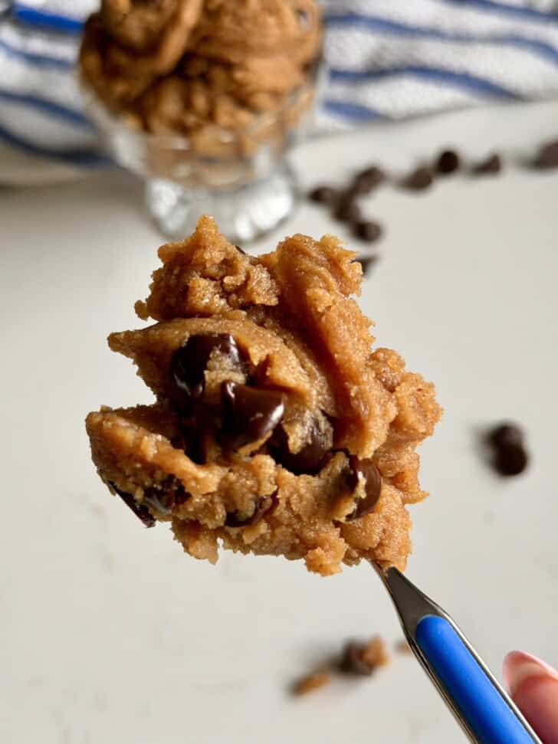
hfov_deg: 30.3
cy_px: 372
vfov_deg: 39.7
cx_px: 279
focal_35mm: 48
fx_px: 1032
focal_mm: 6.8
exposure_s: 1/60
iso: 250
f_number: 1.8
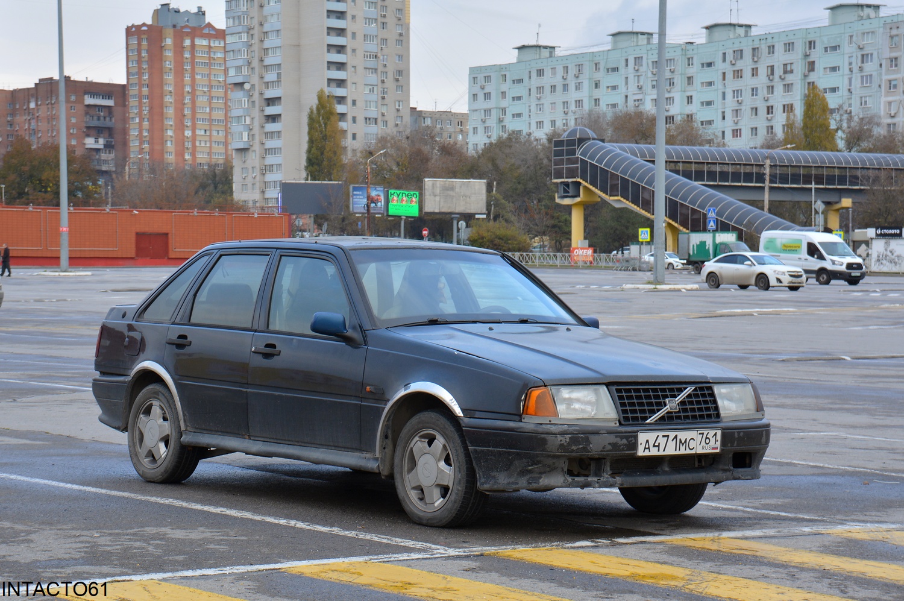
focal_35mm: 78
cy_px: 300
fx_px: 1957
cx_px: 452
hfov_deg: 26.0
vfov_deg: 17.5
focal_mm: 52
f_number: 7.1
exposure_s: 1/200
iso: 200
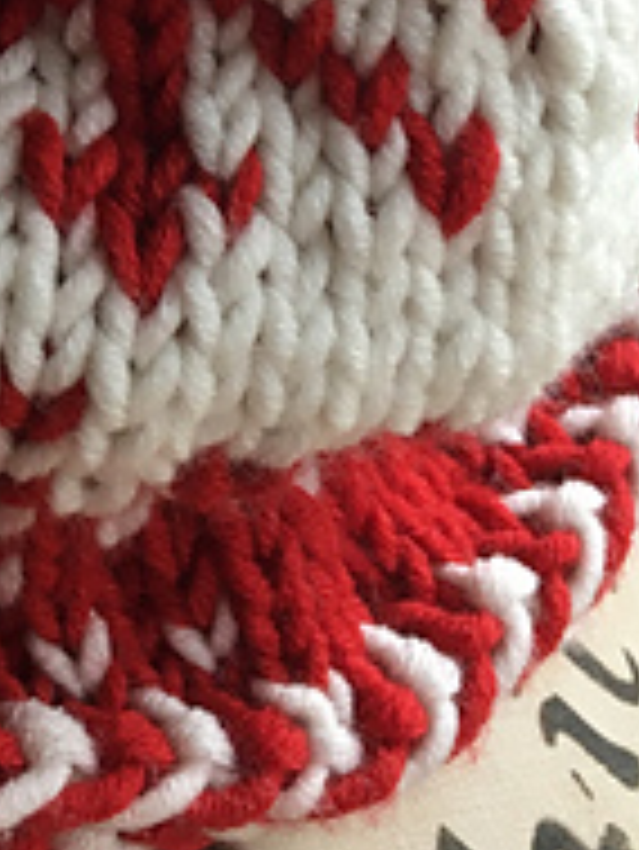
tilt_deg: -10.3
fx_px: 2409
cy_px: -234
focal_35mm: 98
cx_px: -216
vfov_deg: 18.7
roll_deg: +1.1
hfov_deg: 14.4
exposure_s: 1/33
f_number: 2.2
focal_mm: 4.15
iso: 64
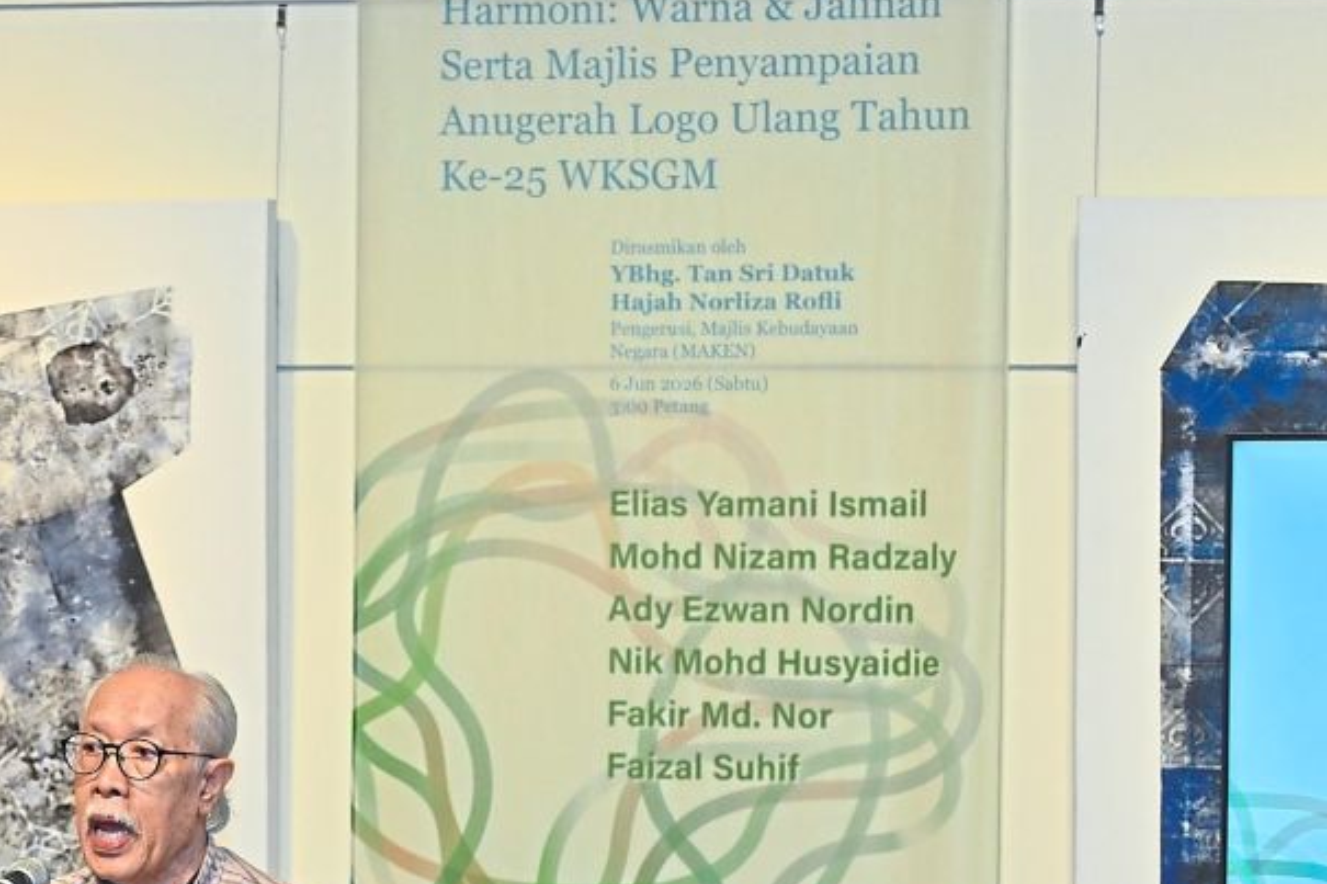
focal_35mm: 201
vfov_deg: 6.8
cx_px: 127
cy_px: 735
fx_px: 7407
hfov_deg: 10.2
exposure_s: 1/60
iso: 800
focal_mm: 98
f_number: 5.6
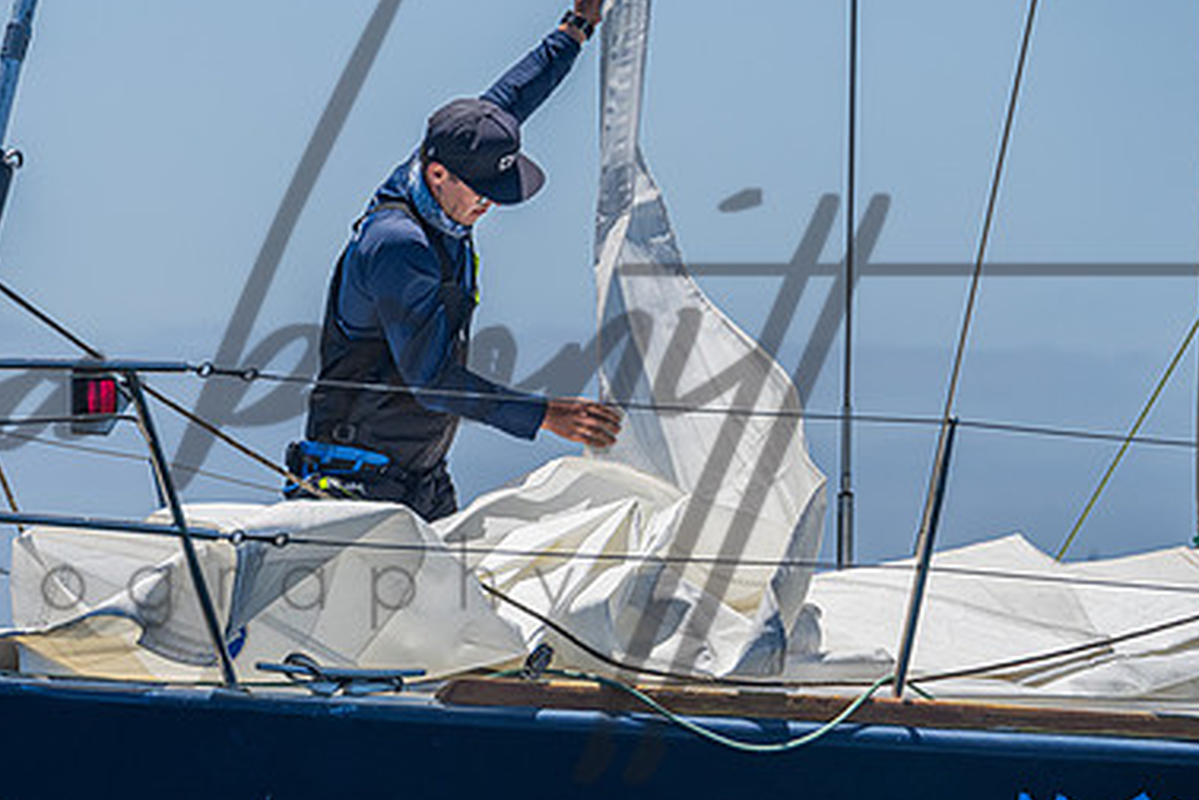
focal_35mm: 359
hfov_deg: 5.7
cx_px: 444
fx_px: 11956
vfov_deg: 3.8
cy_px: 344
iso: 400
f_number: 8
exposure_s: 1/1600
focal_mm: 230
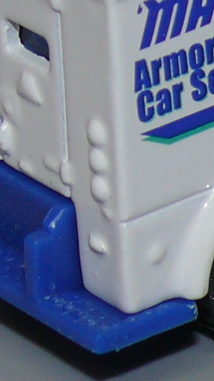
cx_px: 340
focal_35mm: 426
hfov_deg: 2.8
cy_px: -26
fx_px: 4303
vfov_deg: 5.1
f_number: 4
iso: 100
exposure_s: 1/30
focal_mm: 14.4
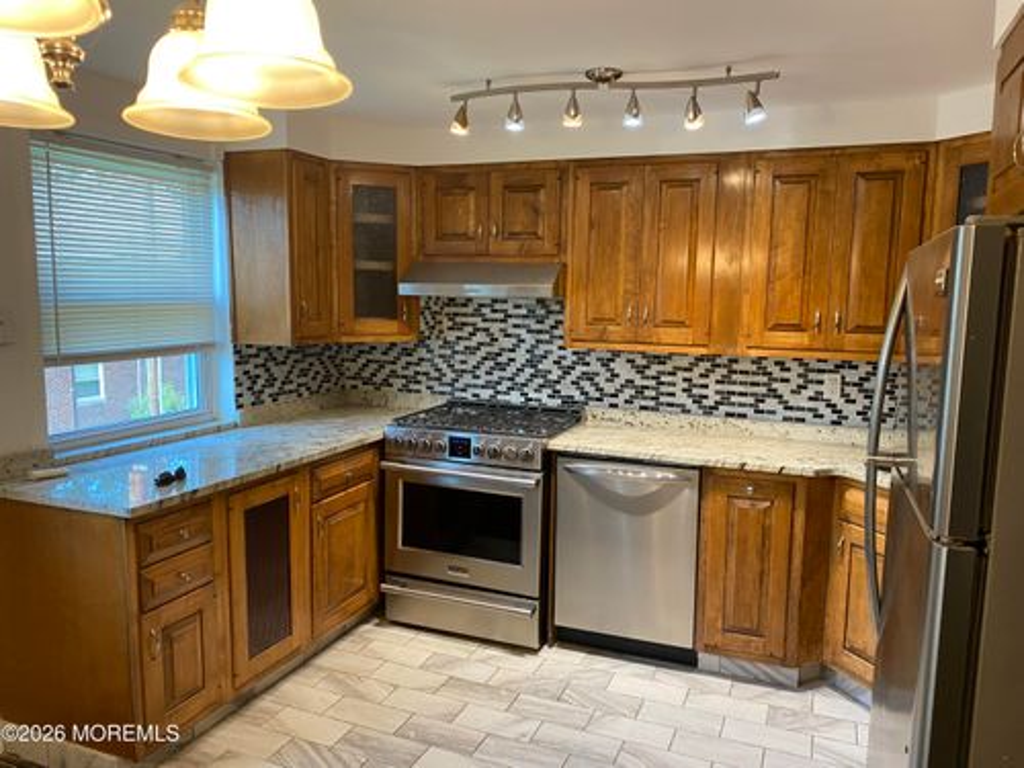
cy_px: 384
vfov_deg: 53.1
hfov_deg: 67.3
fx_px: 769
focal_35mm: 26
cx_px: 512
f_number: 1.8
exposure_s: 1/60
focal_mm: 4.25
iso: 100
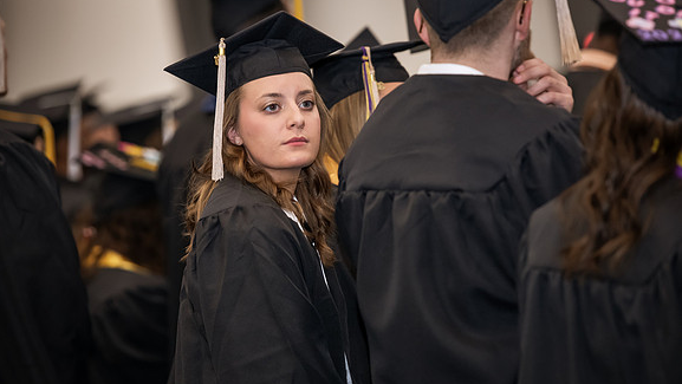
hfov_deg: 12.0
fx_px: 3238
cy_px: 183
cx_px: 340
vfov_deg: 6.8
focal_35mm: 179
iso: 2000
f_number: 3.2
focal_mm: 170
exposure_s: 1/200
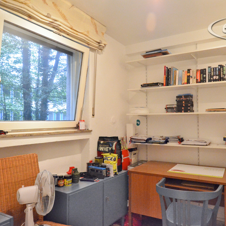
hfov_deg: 58.5
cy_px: 113
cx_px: 138
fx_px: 199
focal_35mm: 27
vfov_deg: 59.1
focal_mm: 14
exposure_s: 1/30
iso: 5600
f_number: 3.5
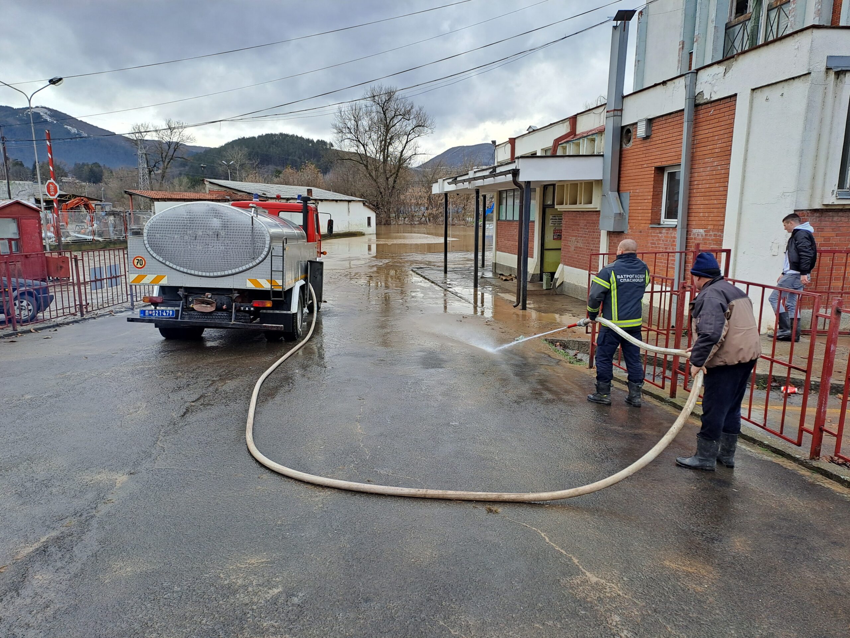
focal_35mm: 25
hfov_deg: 69.4
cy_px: 319
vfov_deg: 54.9
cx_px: 425
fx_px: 614
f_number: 1.8
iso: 32
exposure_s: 1/495
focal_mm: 4.65
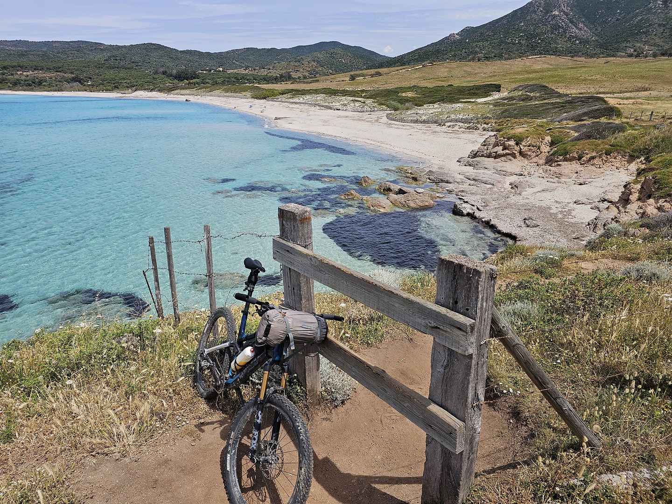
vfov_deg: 58.9
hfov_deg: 73.9
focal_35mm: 23
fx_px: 446
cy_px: 252
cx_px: 336
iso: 16
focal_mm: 6.3
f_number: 1.7
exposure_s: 1/1358
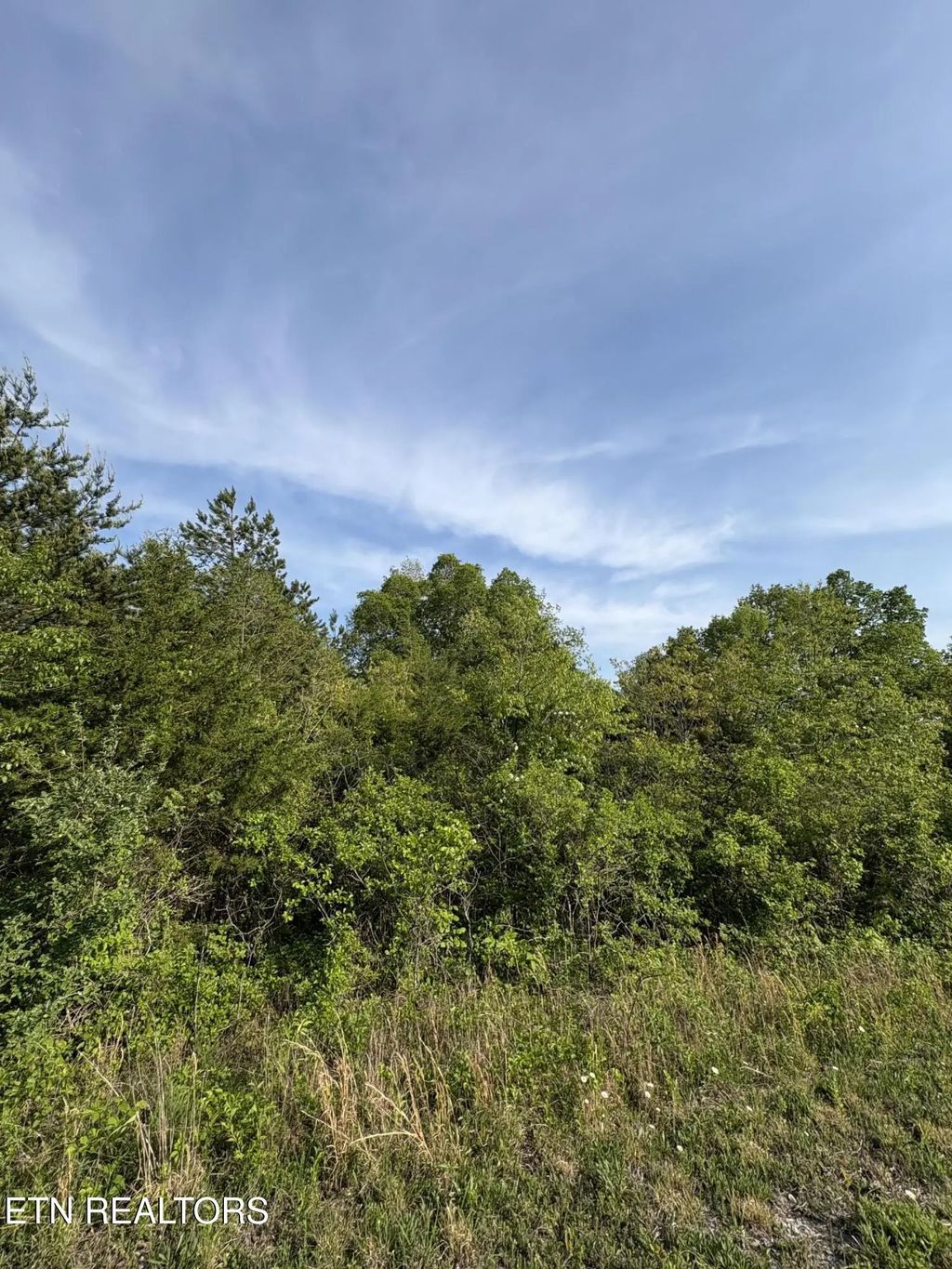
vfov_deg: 102.1
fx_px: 513
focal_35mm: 14
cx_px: 476
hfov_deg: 85.7
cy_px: 634
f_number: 2.2
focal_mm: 2.22
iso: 50
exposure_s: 1/1789
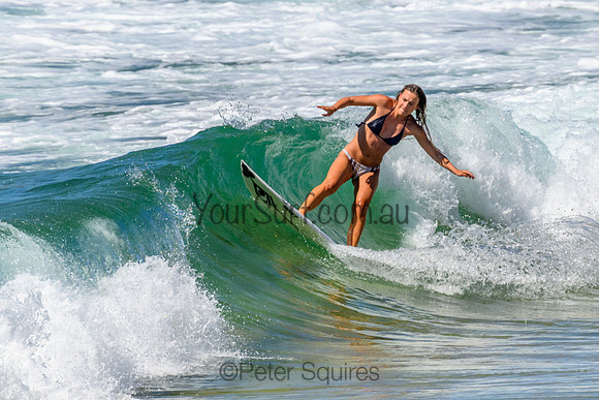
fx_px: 18316
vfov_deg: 1.3
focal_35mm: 1101
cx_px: 391
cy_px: 135
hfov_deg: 1.9
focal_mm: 800
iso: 720
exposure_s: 1/2000
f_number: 11
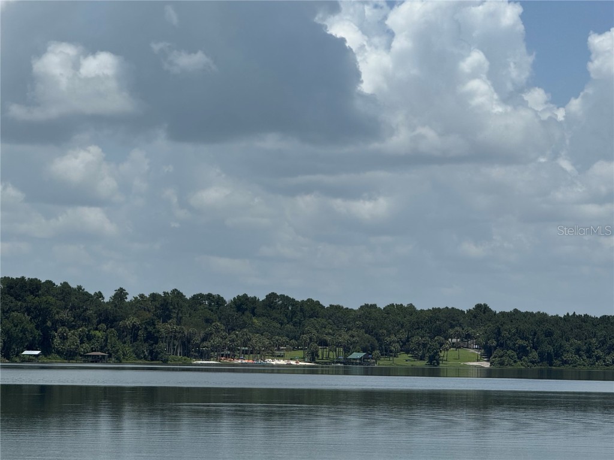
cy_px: 230
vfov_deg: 12.3
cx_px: 307
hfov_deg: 16.4
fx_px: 2128
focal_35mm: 120
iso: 64
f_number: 2.8
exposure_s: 1/4367
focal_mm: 15.66
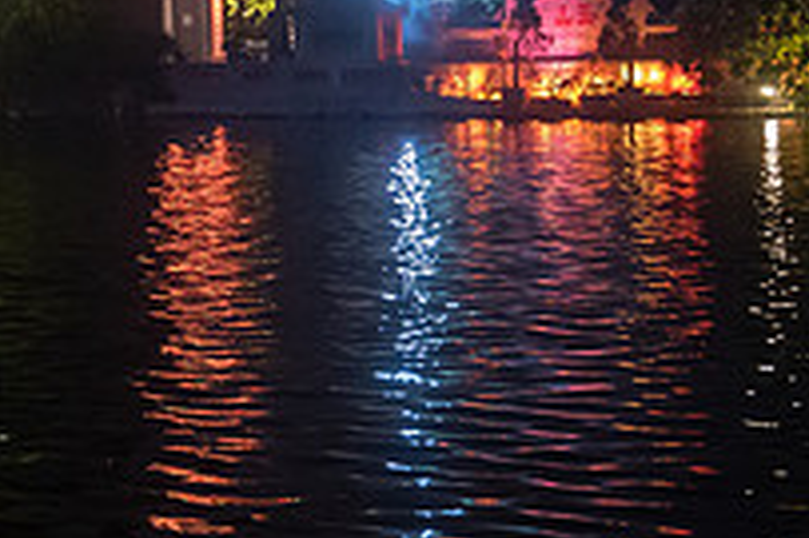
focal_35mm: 166
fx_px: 3727
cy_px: -46
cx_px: -251
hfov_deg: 12.0
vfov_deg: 8.2
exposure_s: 1/40
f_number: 4
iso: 3200
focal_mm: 58
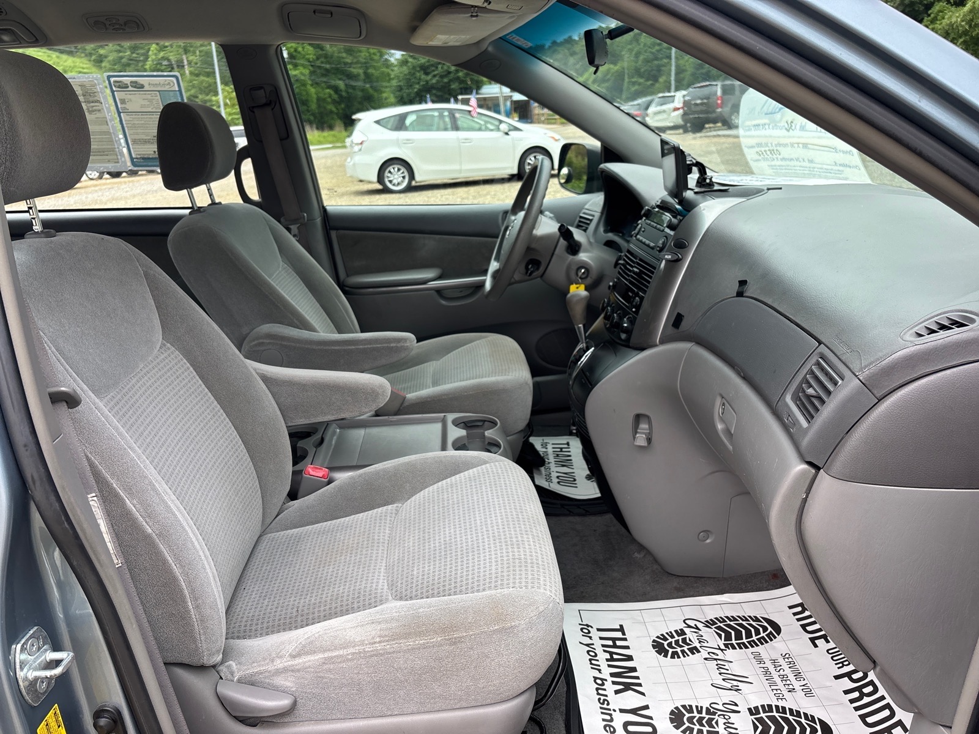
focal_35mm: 26
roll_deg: +2.4
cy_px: 367
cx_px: 490
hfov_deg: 67.3
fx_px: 735
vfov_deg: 53.1
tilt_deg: -16.1
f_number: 1.6
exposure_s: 1/571
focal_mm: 5.96
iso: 50
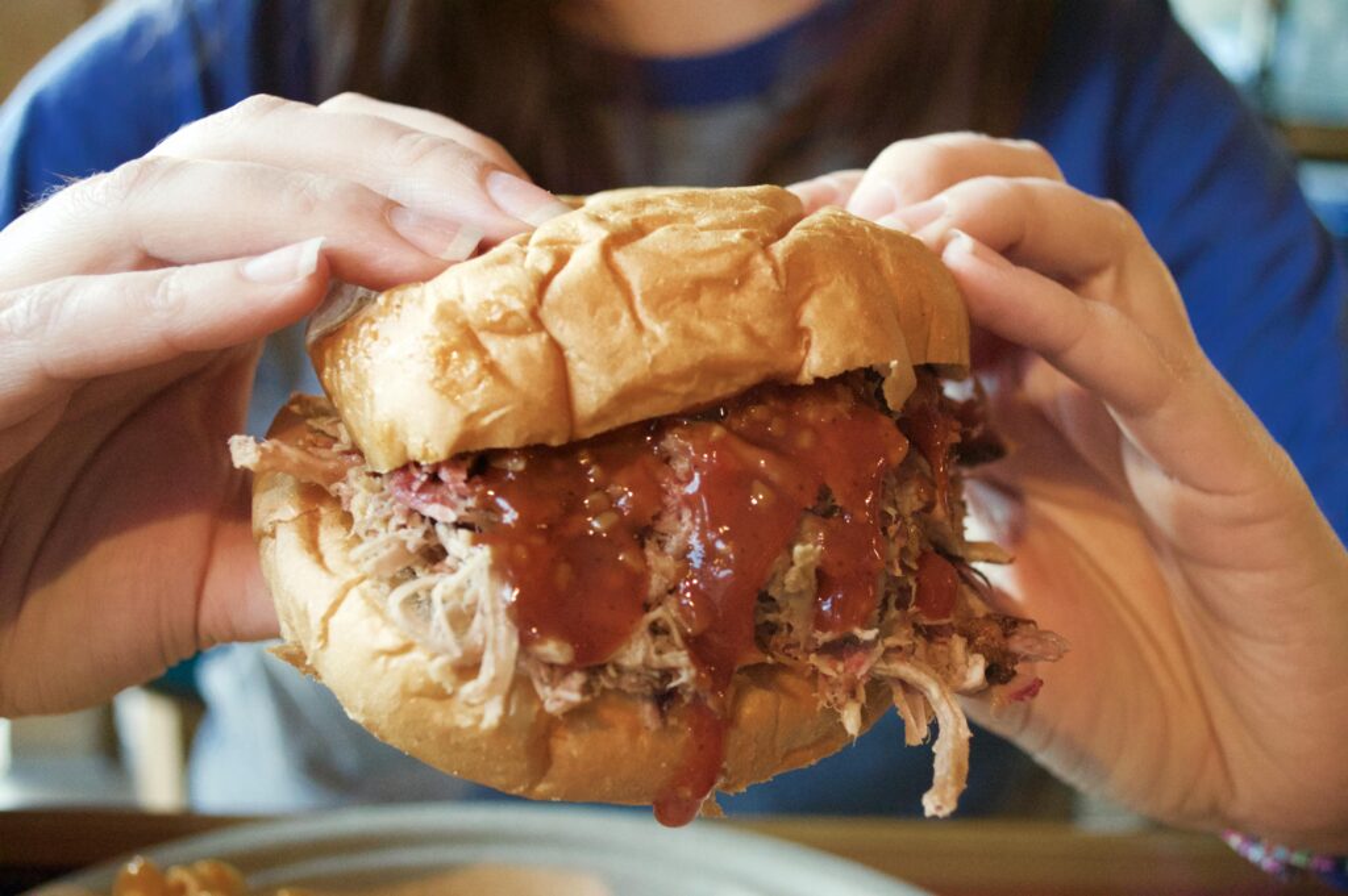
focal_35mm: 48
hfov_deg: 41.1
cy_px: 448
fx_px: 1796
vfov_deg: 28.0
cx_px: 674
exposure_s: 1/50
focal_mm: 32
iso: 6400
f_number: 4.8
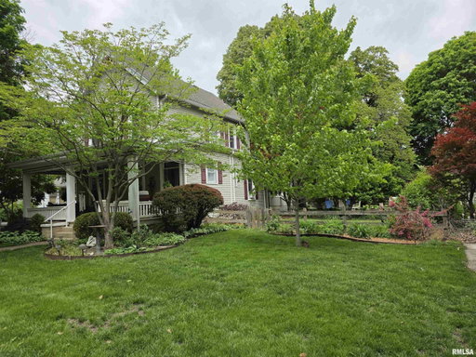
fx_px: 316
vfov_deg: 58.9
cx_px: 238
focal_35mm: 23
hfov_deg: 73.9
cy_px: 178
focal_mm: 6.3
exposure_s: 1/3464
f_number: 1.7
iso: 80
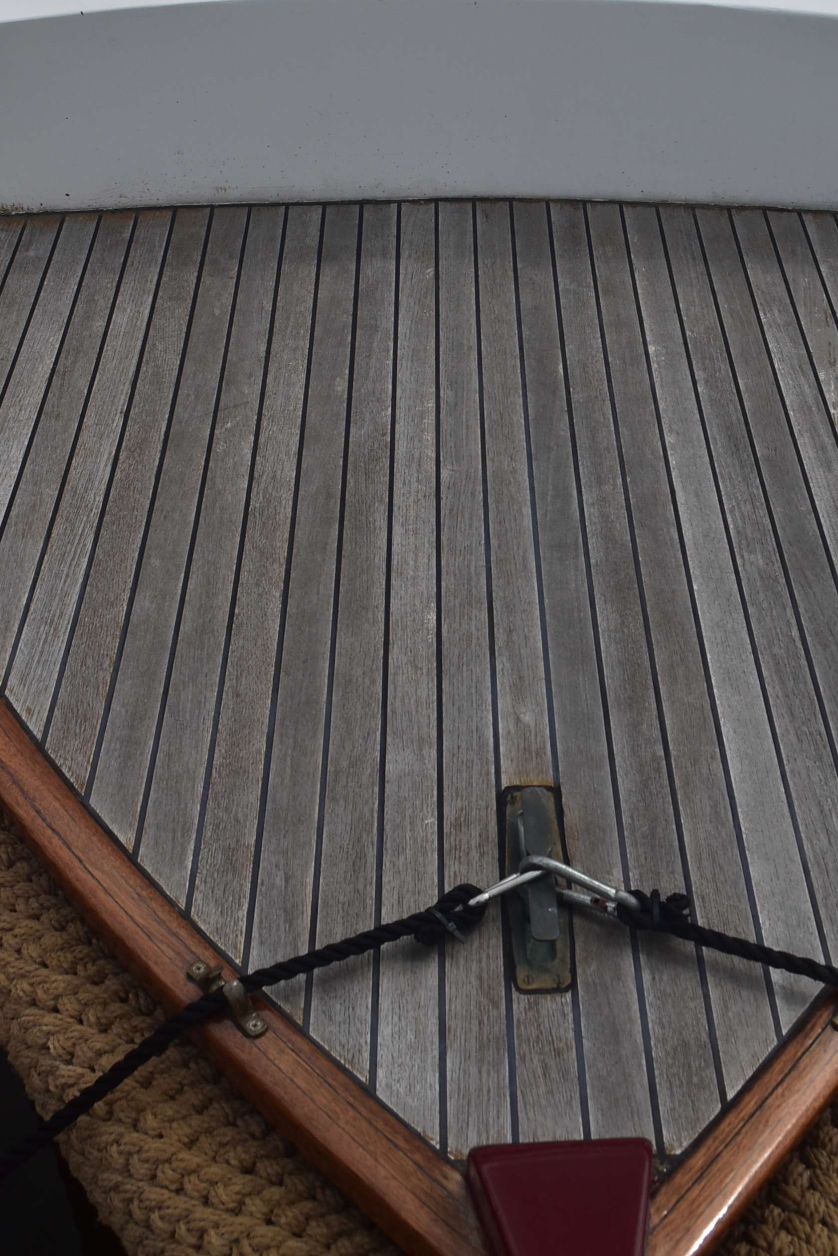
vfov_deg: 39.3
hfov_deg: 27.4
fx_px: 1711
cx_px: 552
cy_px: 327
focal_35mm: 49
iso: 250
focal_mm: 22
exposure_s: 1/500
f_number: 11
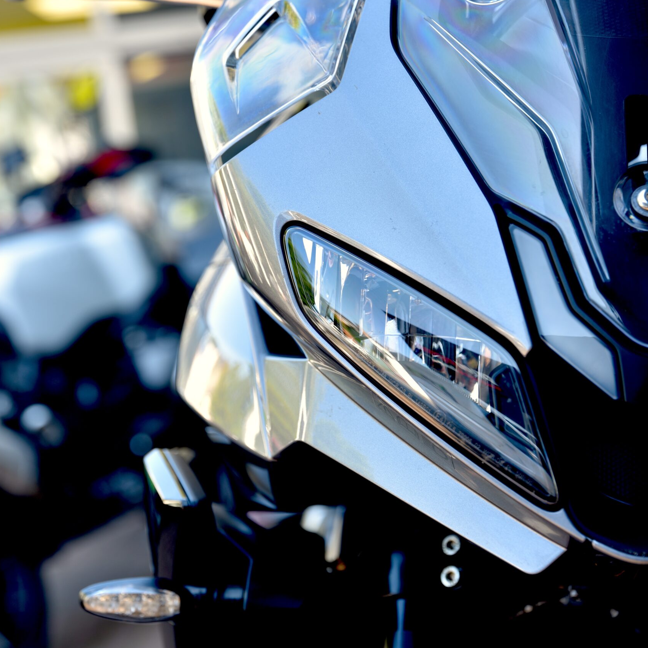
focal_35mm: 90
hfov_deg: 19.3
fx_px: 1906
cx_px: 325
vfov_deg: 19.3
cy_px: 376
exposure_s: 1/60
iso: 100
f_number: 4
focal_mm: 70
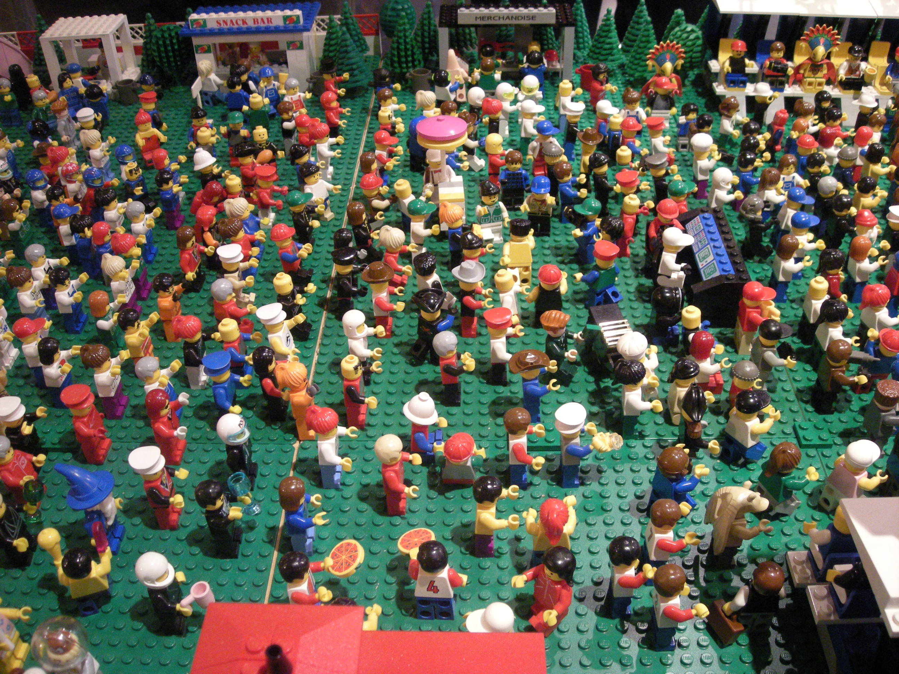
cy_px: 337
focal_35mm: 35
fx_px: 909
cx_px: 450
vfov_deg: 40.7
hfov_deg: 52.6
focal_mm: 5.7
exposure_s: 1/8
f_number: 2.8
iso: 288
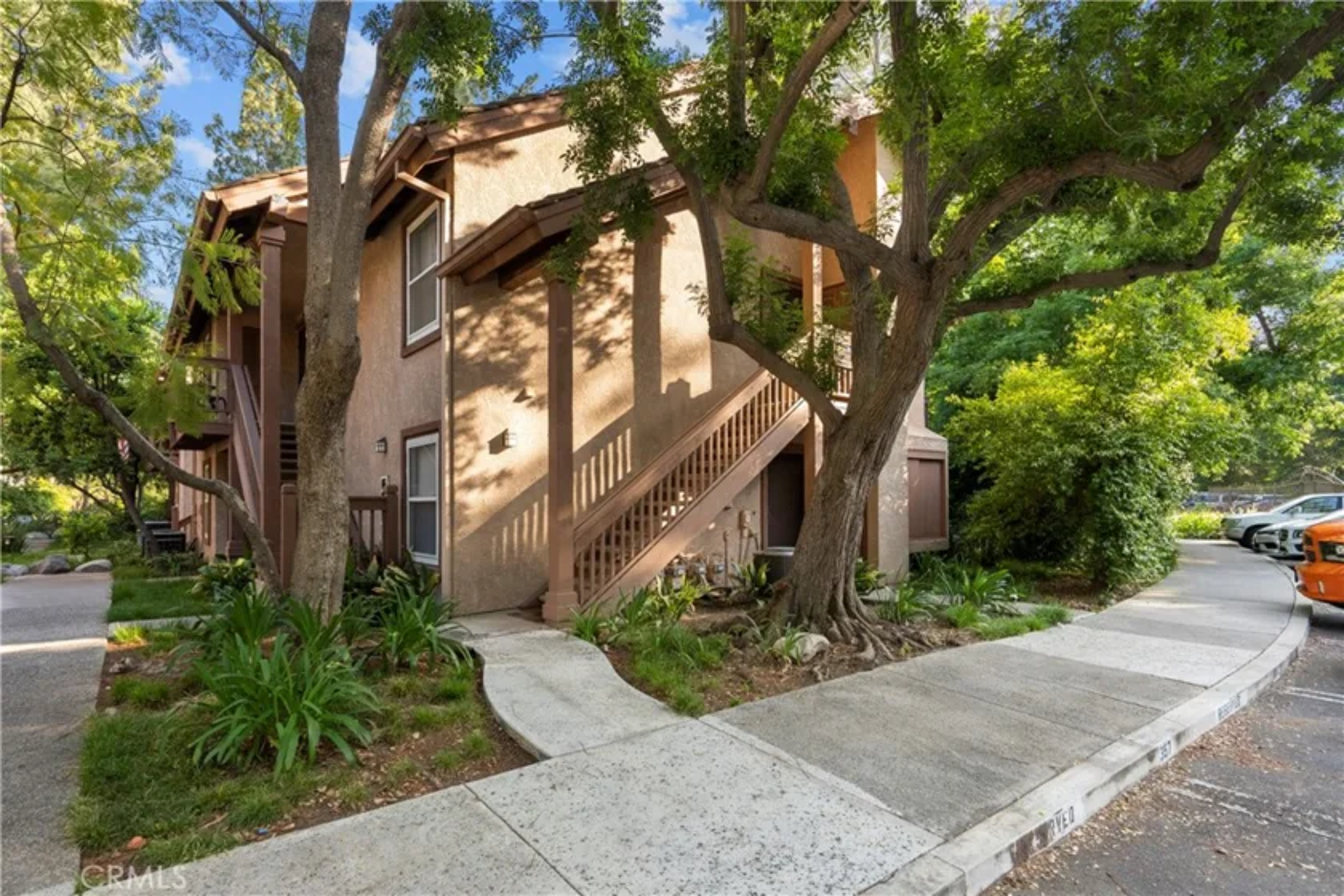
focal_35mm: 17
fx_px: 635
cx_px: 672
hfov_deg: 93.3
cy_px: 448
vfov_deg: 70.4
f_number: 8
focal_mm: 17
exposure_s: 1/160
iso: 2000
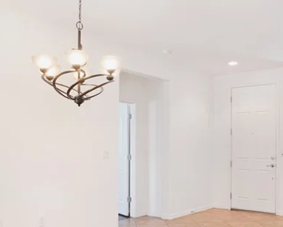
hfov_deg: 45.6
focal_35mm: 40
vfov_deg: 37.2
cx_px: 163
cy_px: 143
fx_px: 335
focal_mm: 16
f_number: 10
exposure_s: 1/2.5
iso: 500
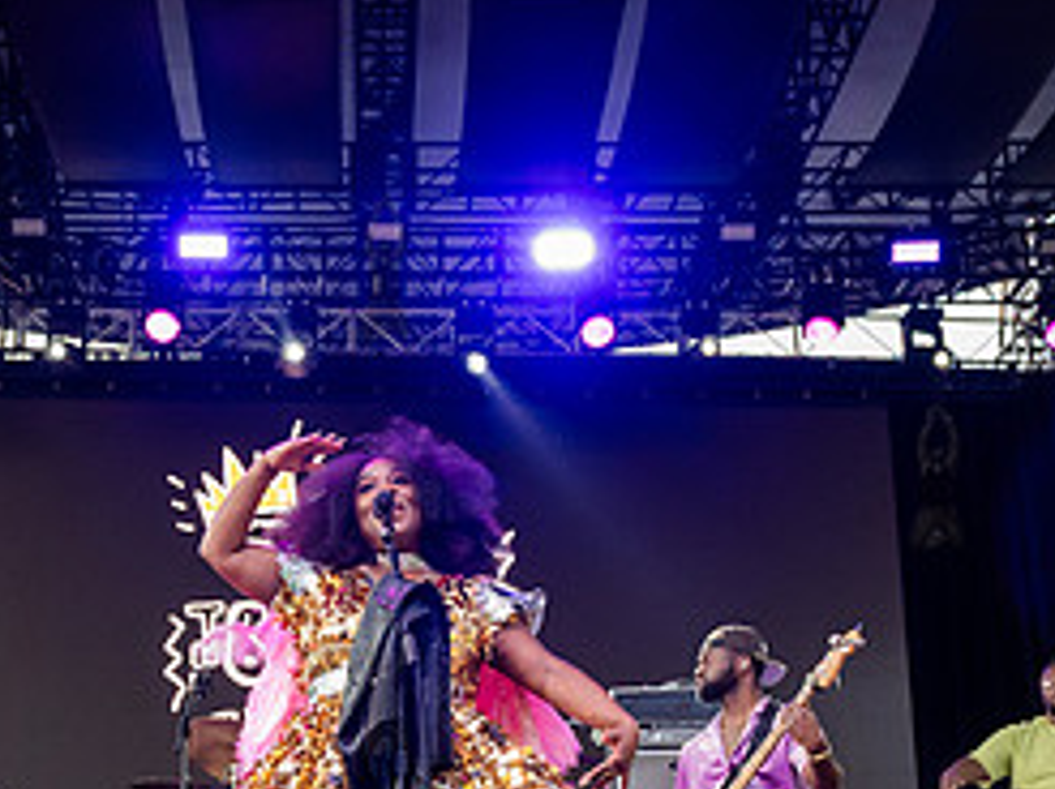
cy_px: 680
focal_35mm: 55
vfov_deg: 25.8
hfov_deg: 34.7
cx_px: 382
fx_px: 1675
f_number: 3.5
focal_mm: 24
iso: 1600
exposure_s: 1/400
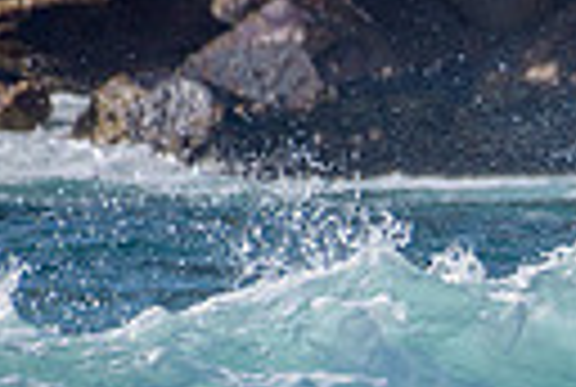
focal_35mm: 2771
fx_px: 44439
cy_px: 426
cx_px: 1410
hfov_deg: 0.7
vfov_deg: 0.5
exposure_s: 1/2000
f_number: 5.6
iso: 180
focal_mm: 500
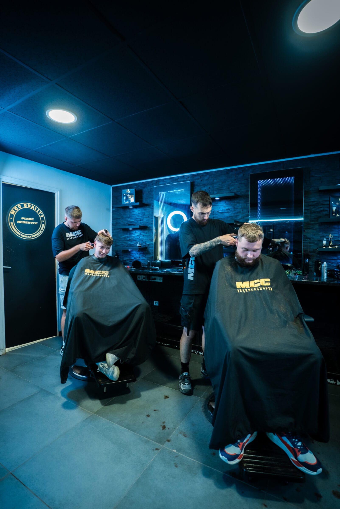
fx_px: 241
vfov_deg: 93.3
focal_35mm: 17
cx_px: 164
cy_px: 259
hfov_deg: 70.4
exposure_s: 1/100
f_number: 2.8
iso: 1000
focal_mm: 16
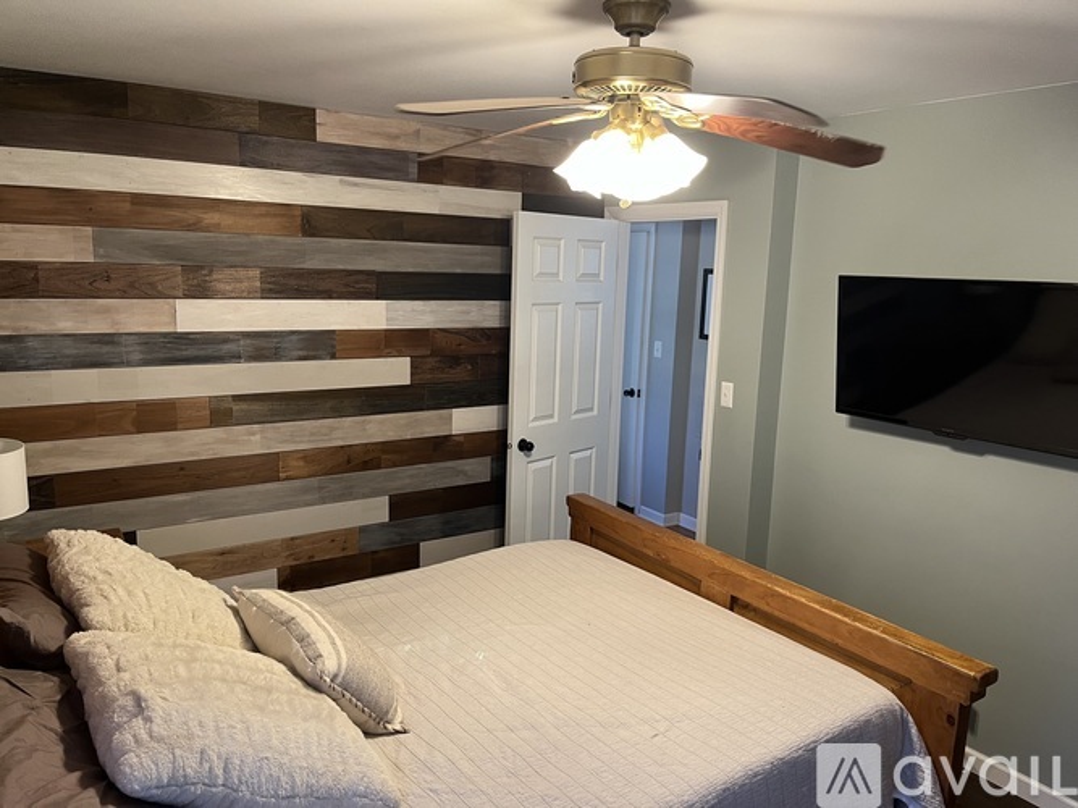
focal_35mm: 26
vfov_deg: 53.0
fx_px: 810
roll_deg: -1.7
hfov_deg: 67.3
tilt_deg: -10.2
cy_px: 404
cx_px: 539
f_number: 1.6
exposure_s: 1/60
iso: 160
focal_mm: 5.1
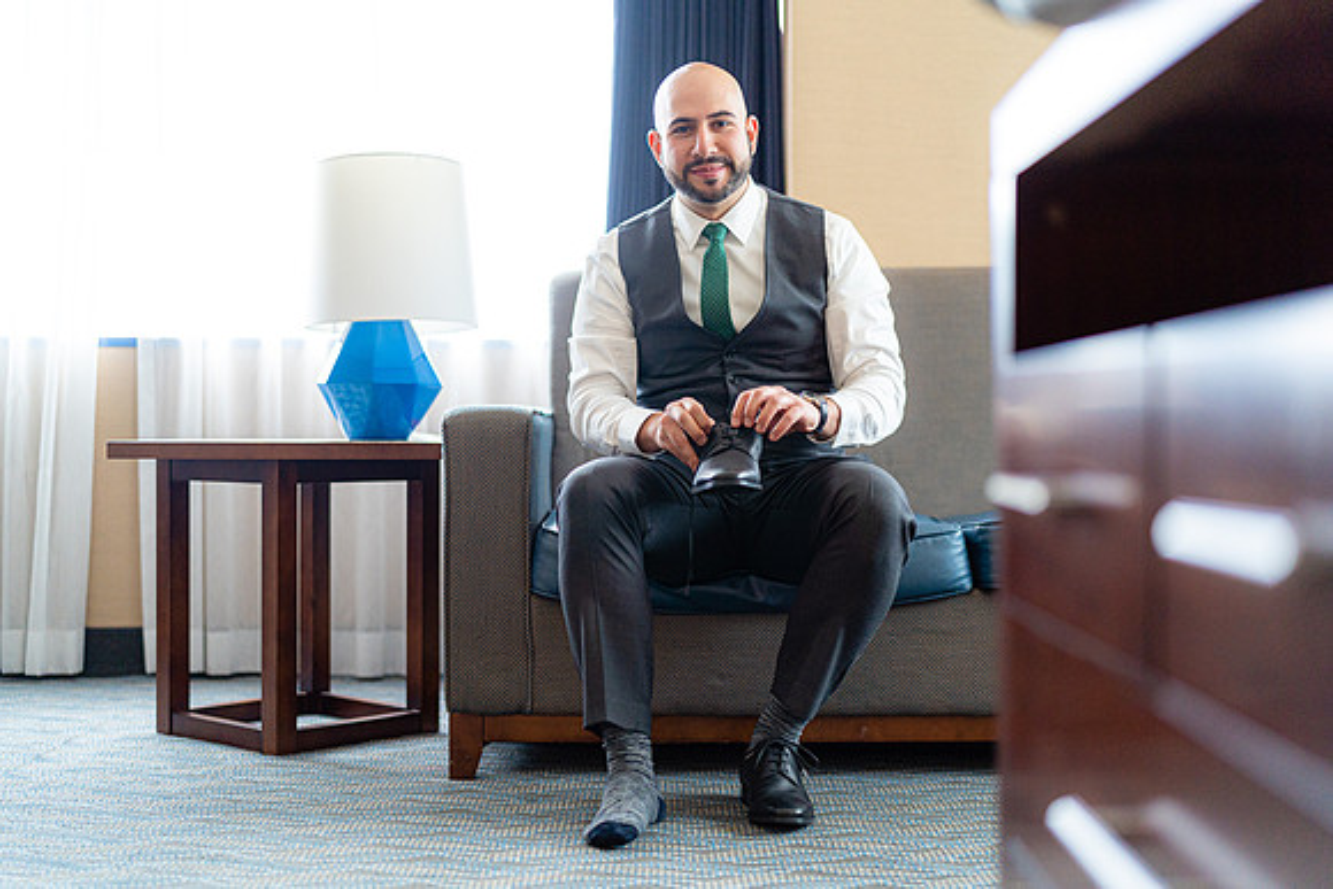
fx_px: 1852
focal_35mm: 50
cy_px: 444
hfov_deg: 39.6
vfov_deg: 27.0
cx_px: 666
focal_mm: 50
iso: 800
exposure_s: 1/500
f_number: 1.4
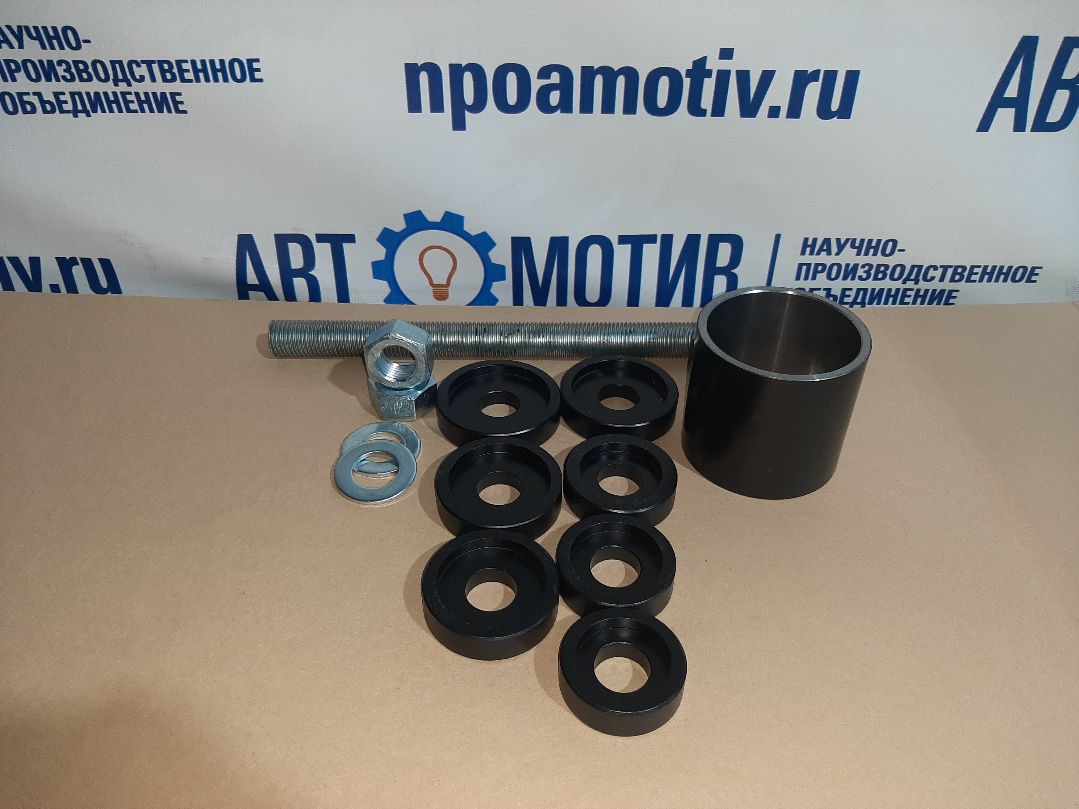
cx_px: 540
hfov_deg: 67.3
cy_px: 404
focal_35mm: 26
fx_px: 810
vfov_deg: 53.1
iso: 160
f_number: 1.7
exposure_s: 1/50
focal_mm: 3.93
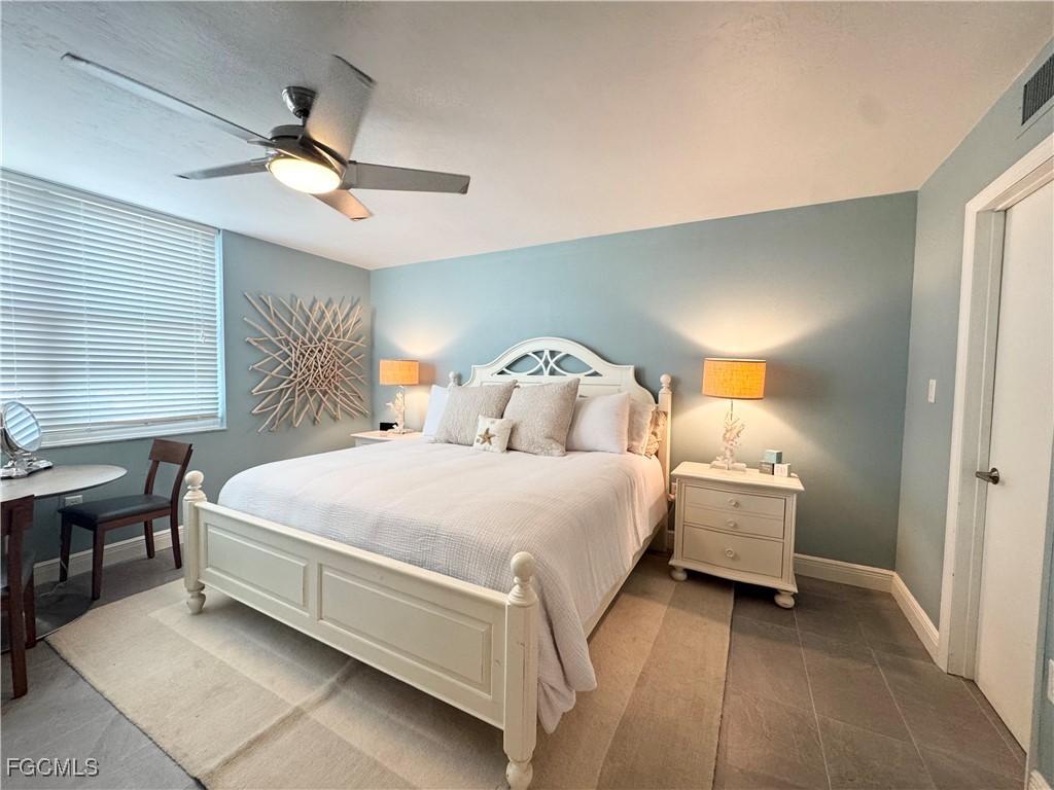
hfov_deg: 102.1
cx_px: 527
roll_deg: -1.1
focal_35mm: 14
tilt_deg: -3.6
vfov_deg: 85.7
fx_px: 426
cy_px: 395
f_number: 2.2
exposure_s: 1/120
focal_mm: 2.22
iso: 200
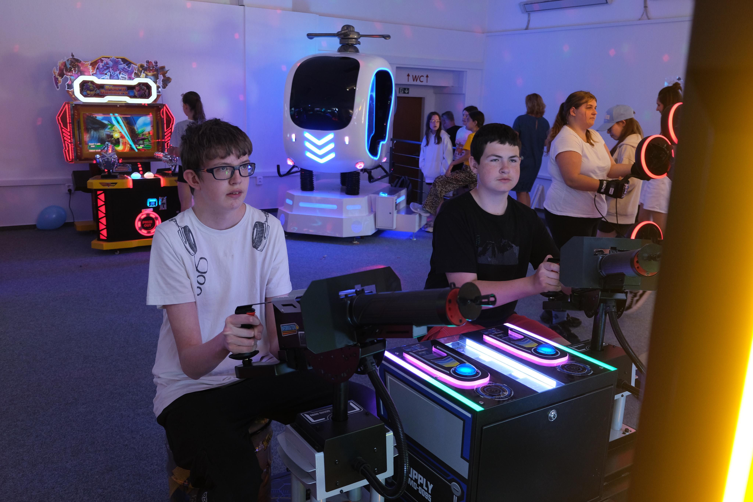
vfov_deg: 42.3
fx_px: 648
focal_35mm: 31
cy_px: 251
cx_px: 376
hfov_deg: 60.3
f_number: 3.2
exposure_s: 1/100
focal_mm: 20.5
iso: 800
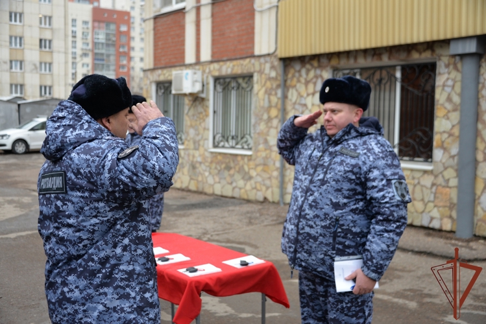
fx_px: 608
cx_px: 243
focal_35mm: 45
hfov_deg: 43.6
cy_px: 162
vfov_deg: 29.9
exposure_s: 1/60
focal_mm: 45
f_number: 4.2
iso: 720
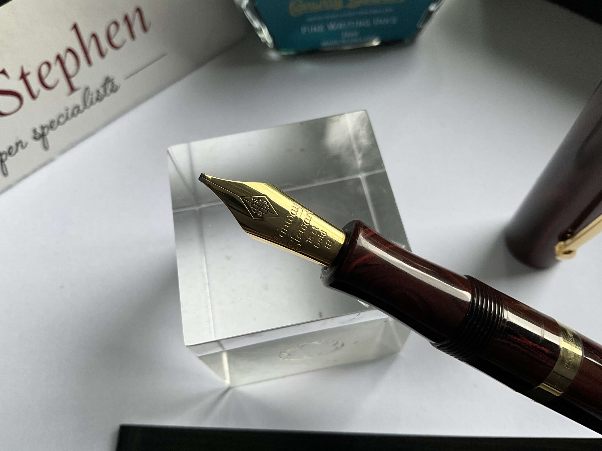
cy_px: 226
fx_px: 504
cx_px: 301
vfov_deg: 48.2
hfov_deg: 61.7
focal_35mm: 29
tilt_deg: -64.5
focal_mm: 3
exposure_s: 1/122
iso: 64
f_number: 1.8
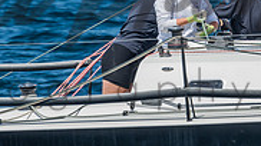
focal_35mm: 673
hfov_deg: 3.2
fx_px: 4654
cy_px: -18
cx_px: 186
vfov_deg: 1.8
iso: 160
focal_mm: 200
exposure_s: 1/320
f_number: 6.3
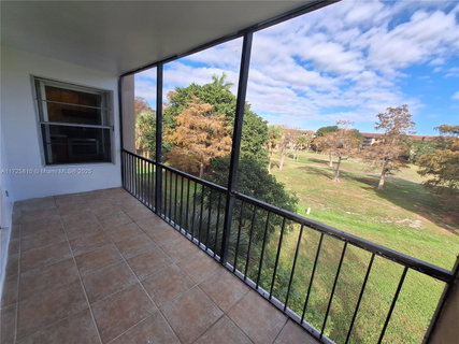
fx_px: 172
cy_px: 172
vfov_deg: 89.9
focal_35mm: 13
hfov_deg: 106.2
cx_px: 230
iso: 40
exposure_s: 1/627
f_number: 2.2
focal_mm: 1.74
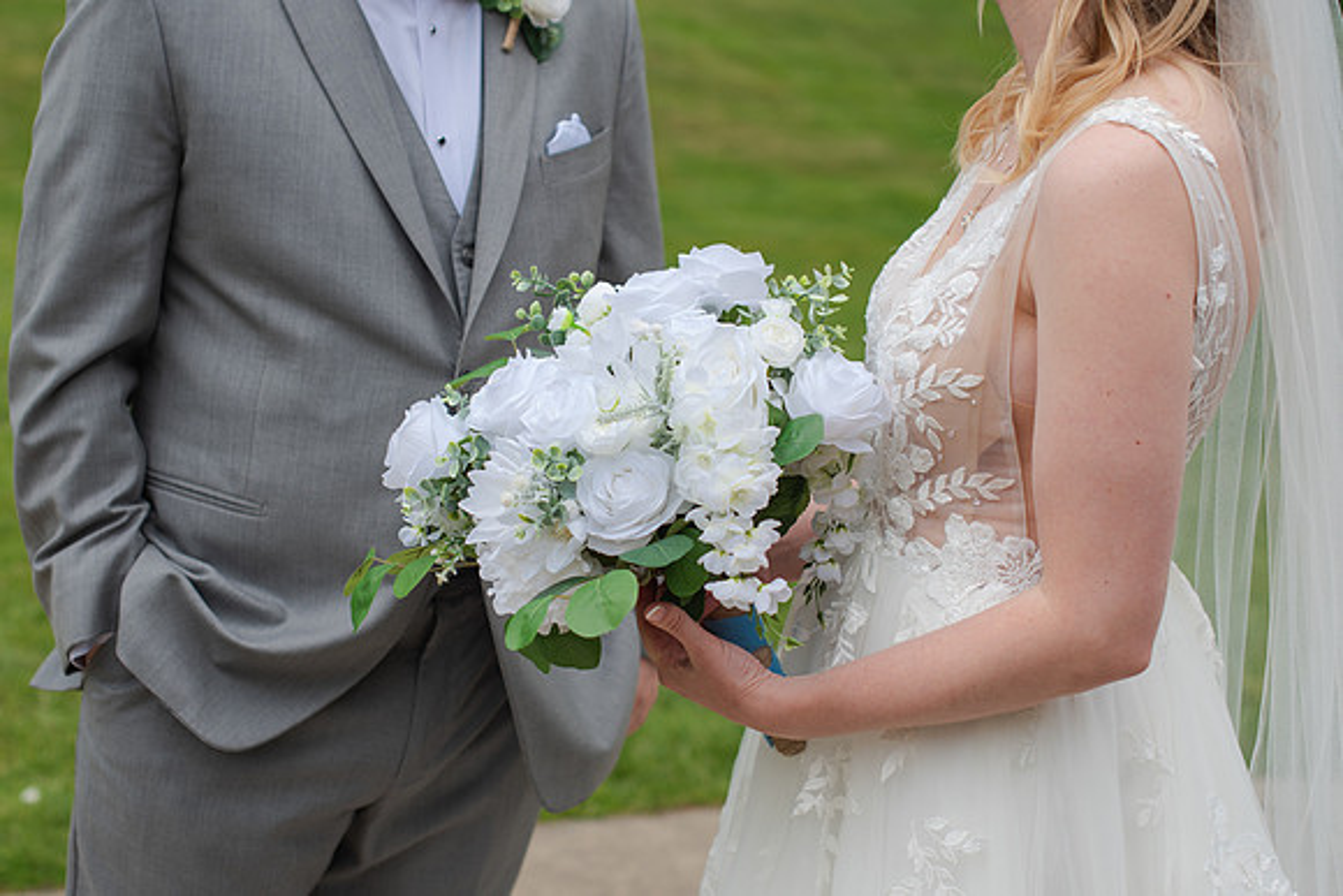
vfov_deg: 21.9
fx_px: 2312
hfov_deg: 32.4
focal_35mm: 62
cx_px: 618
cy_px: 420
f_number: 3.5
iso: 100
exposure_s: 1/500
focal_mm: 50
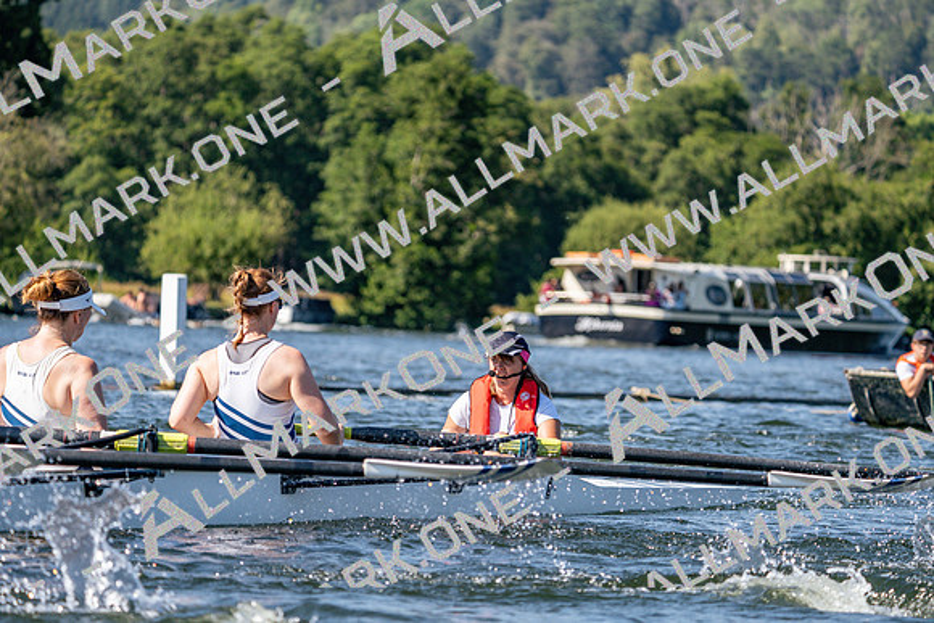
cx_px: 467
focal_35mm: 200
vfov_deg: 6.9
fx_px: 5190
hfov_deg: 10.3
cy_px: 312
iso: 320
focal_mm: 200
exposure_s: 1/1600
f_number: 5.6
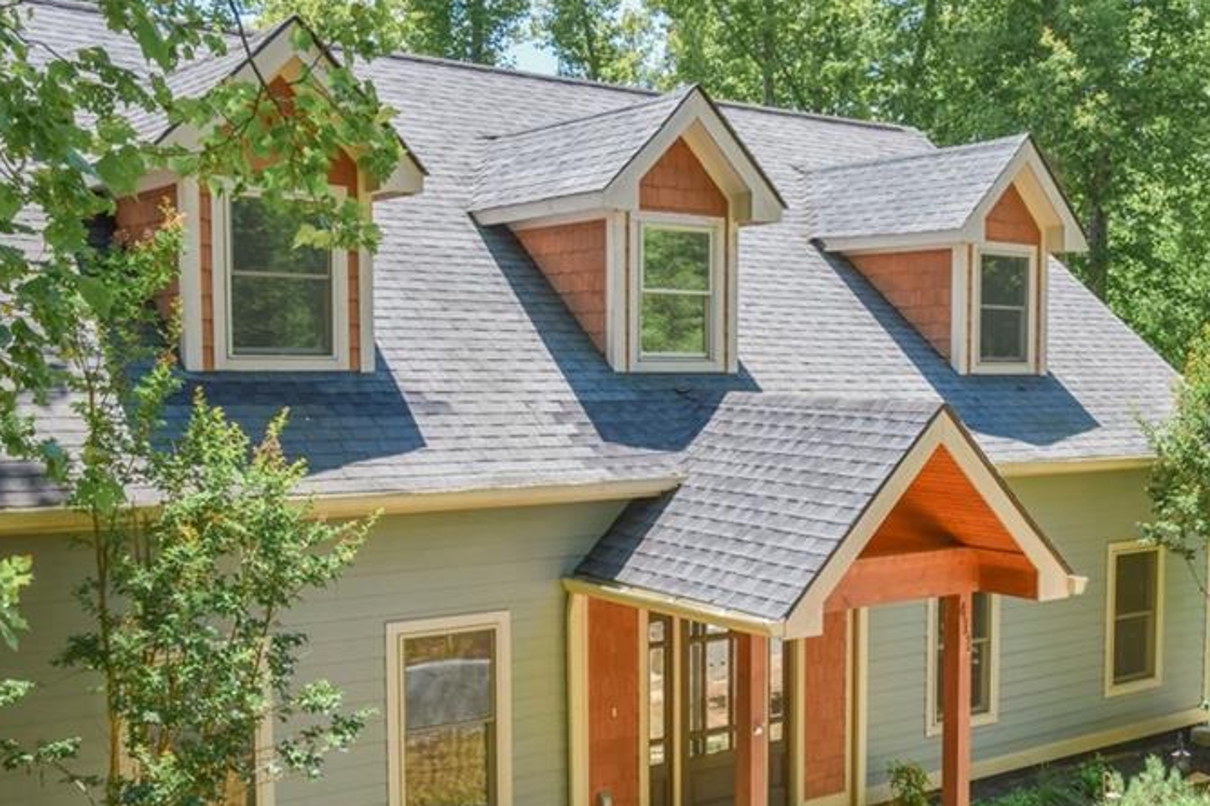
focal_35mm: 46
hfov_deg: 42.3
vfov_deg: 28.9
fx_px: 1546
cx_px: 792
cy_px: 590
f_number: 6.3
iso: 640
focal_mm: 30
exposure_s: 1/125
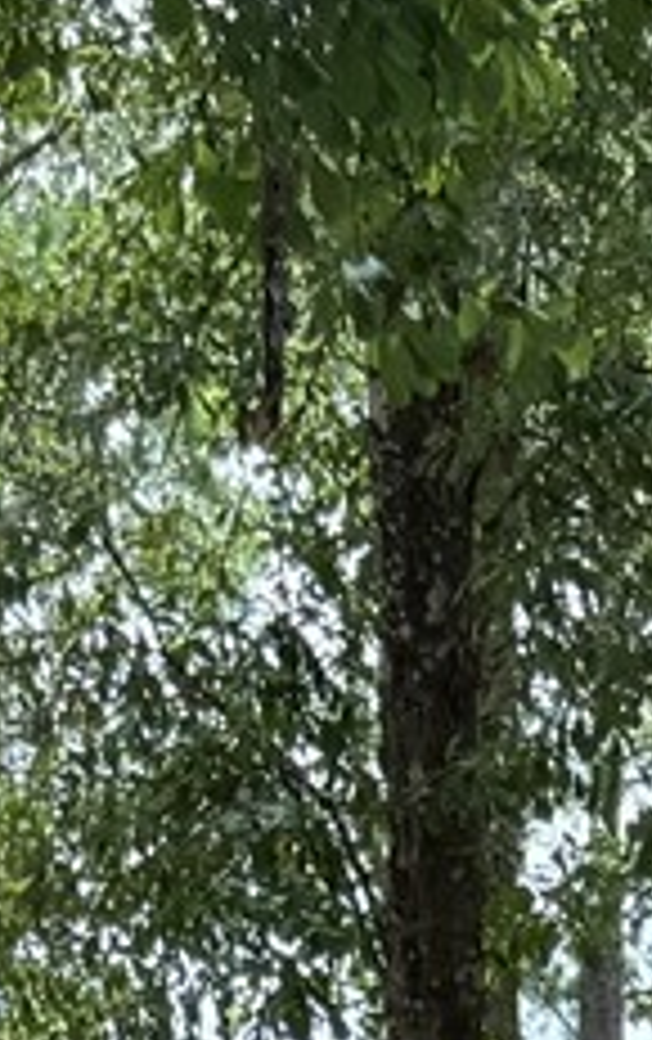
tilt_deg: -6.0
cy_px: 2670
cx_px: 1088
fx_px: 4988
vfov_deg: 10.1
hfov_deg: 7.3
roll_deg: -2.8
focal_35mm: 176
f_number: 1.78
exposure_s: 1/792
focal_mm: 6.76
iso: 80
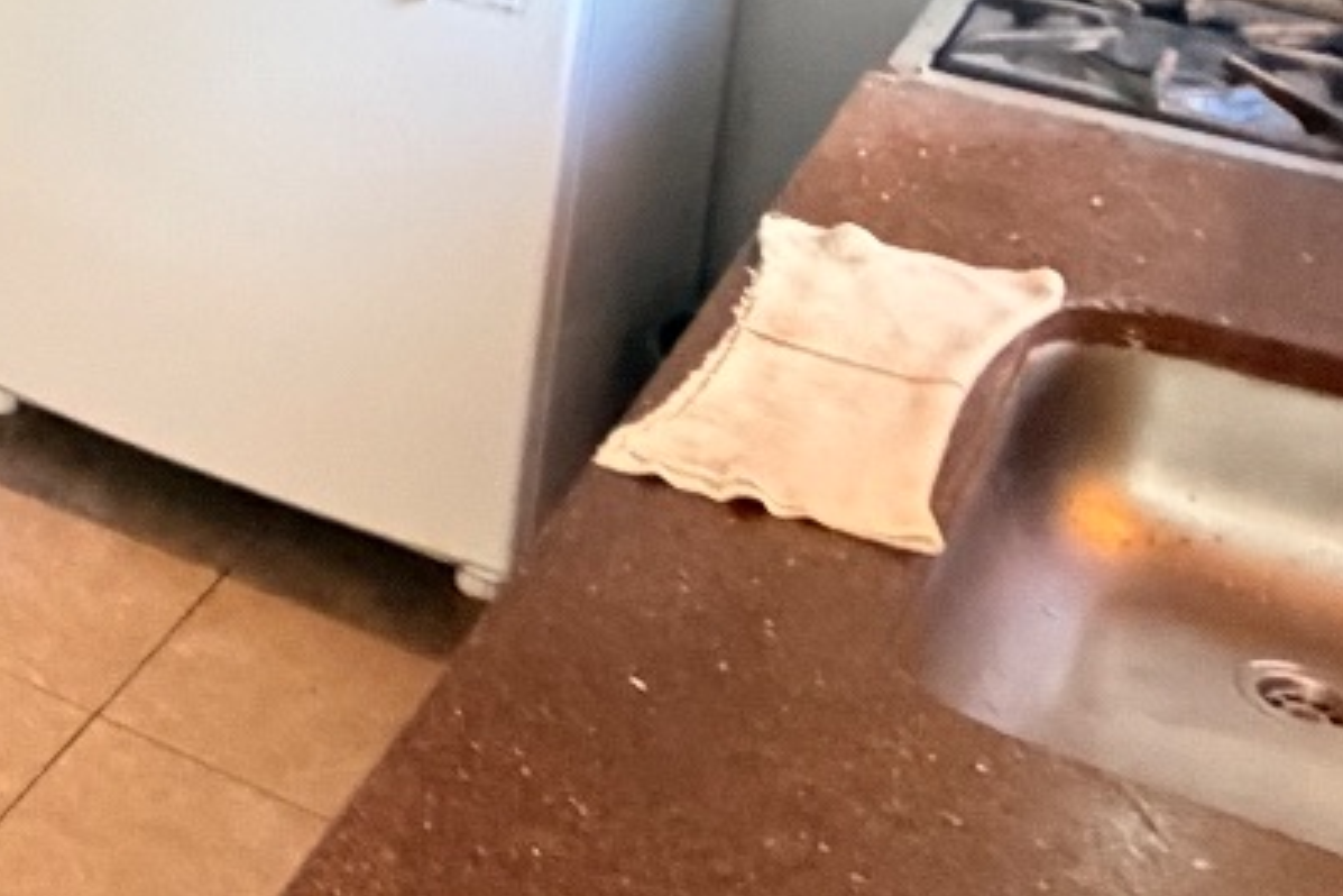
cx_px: -690
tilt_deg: -14.5
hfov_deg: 23.1
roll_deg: +1.1
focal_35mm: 70
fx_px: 2611
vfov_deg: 17.9
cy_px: -340
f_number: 2.2
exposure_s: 1/53
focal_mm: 2.22
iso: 1250
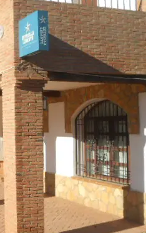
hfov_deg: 20.9
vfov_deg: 35.1
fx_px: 369
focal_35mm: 58
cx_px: -28
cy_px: 116
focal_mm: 5.8
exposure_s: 1/800
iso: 80
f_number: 3.6
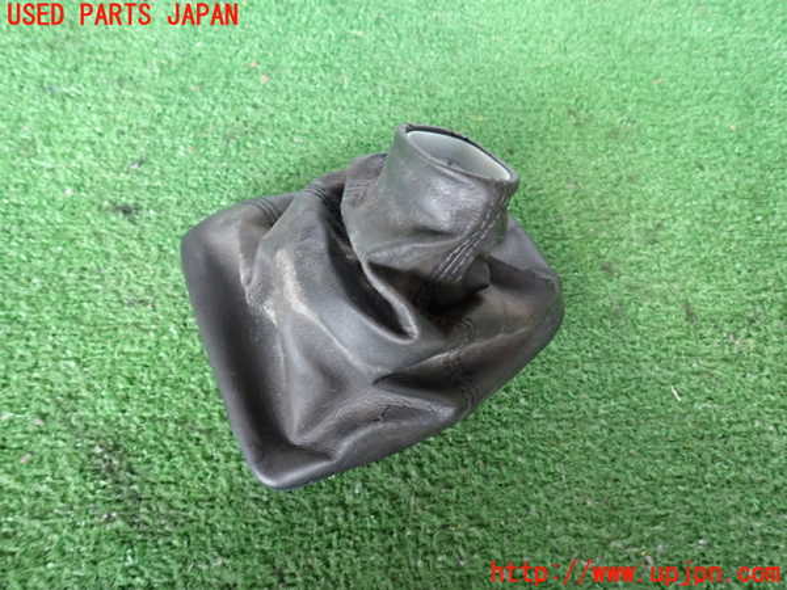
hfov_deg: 69.4
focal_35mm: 25
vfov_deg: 54.9
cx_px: 394
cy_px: 295
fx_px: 568
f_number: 2
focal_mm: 4.5
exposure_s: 1/30
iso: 250
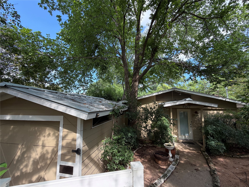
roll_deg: +0.5
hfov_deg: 102.1
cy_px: 94
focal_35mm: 14
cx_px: 124
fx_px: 101
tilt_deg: +8.7
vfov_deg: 85.7
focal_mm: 2.22
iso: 50
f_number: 2.2
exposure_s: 1/163
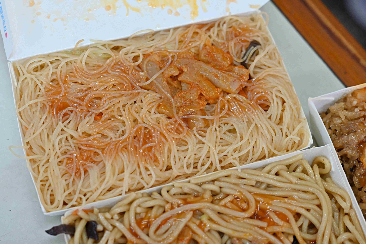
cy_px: 122
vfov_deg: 18.2
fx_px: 762
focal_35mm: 75
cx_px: 183
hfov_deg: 27.0
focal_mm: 50
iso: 1250
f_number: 3.2
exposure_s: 1/200
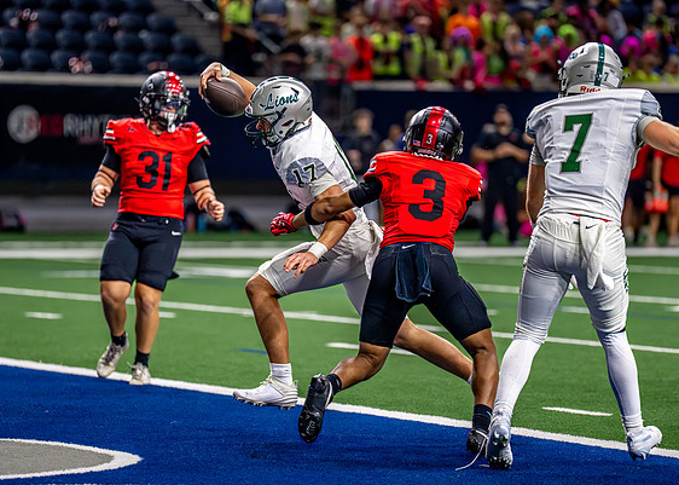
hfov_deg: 8.2
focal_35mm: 246
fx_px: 4742
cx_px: 335
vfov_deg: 5.8
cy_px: 264
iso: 4000
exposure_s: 1/1600
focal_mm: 191
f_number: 2.8
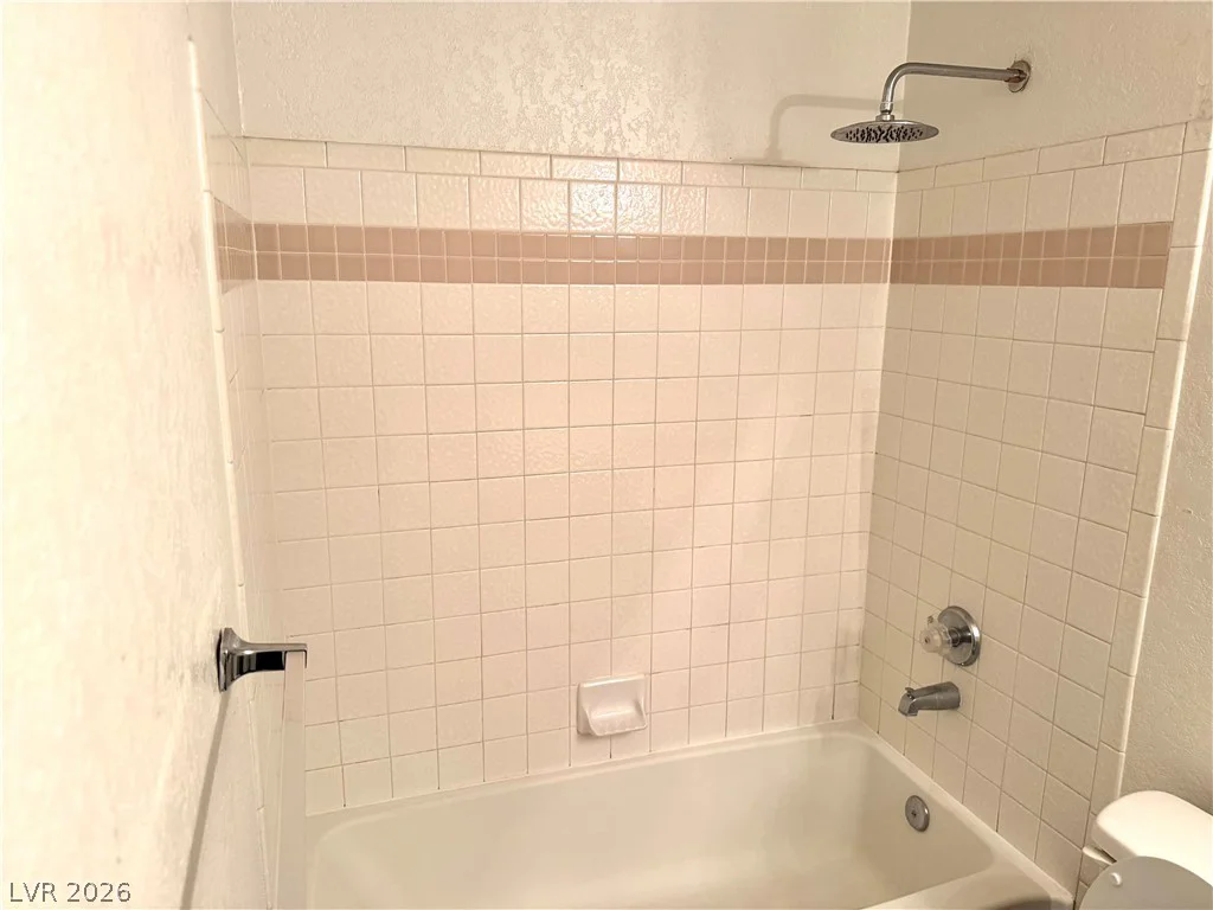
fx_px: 841
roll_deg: -0.1
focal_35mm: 24
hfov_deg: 71.6
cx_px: 606
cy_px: 455
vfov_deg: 56.8
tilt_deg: -12.5
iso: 250
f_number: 1.78
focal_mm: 6.76
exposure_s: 1/60
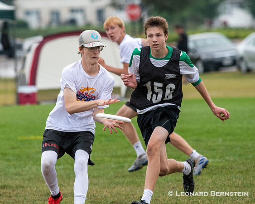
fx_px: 5016
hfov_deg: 2.9
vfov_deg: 2.3
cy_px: 70
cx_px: 87
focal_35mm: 665
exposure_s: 1/2000
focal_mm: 300
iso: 1600
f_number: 5.6
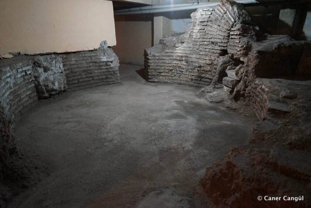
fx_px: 207
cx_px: 156
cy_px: 104
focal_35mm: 24
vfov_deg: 53.1
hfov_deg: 73.7
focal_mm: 24
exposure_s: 1/10
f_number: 6.3
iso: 3200
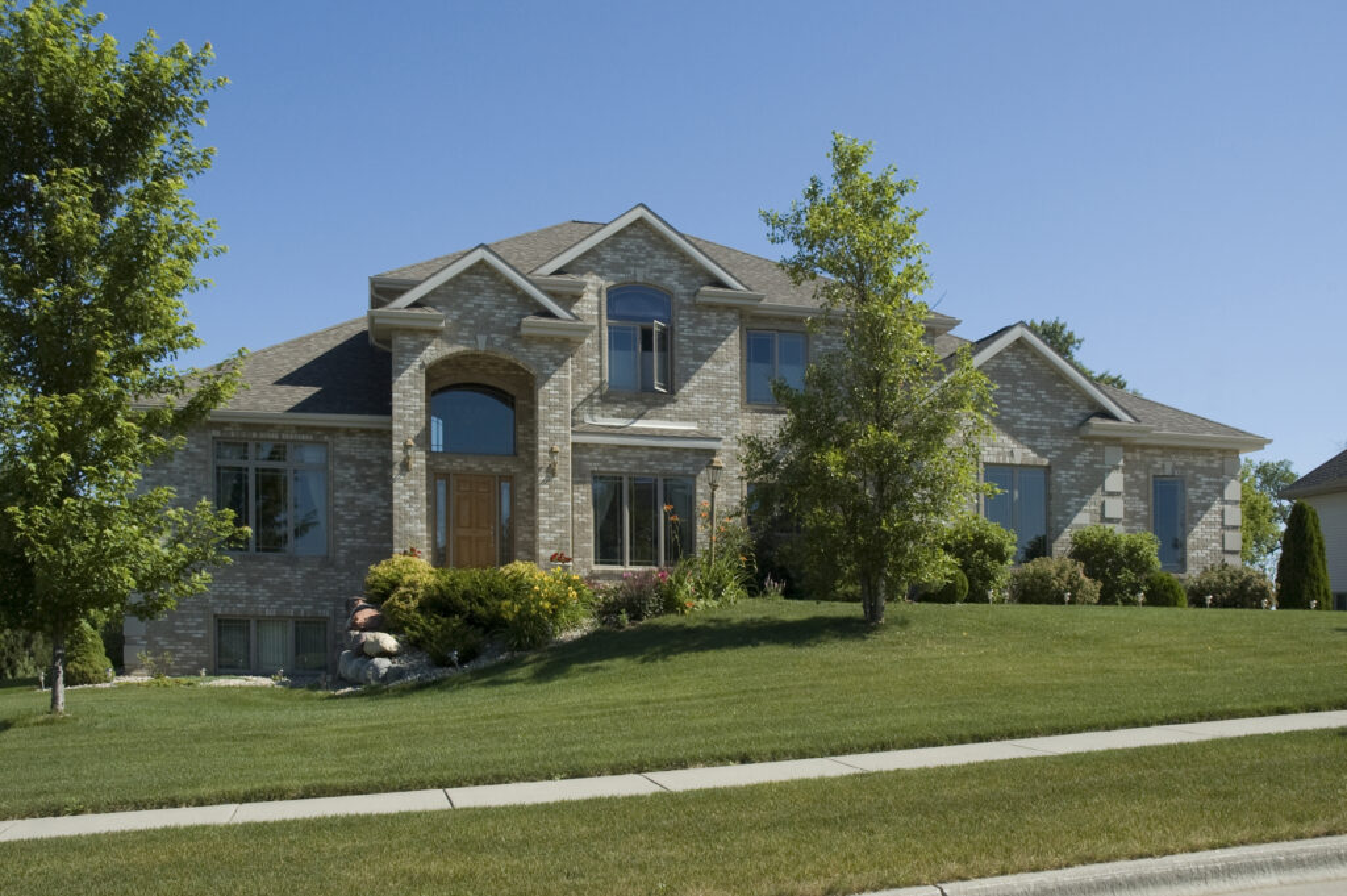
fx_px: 1234
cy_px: 448
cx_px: 674
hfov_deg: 57.3
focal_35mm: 33
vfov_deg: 39.9
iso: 200
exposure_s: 1/200
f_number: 11
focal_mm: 22
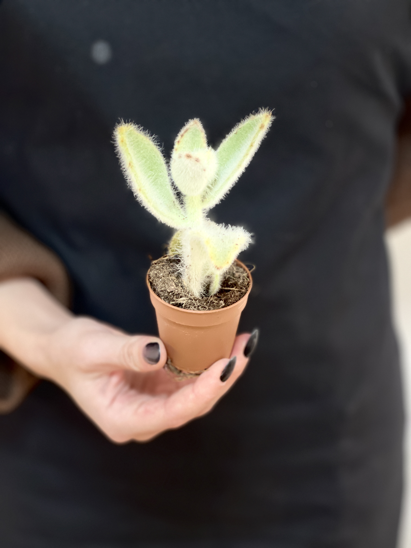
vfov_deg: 30.3
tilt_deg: -30.3
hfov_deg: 22.9
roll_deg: +1.2
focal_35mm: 64
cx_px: 206
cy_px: 274
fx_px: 1013
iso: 160
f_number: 2.2
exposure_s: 1/100
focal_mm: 7.5
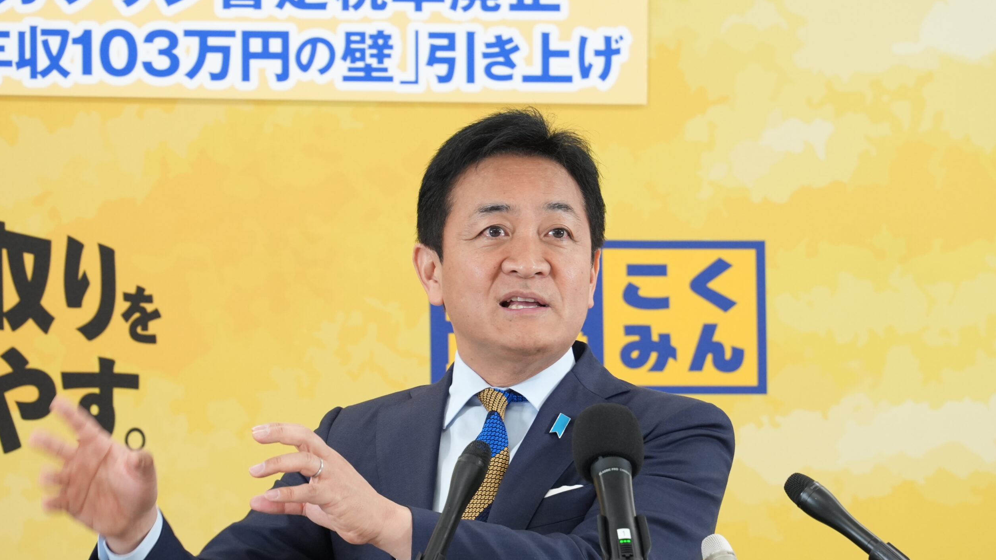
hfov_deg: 6.7
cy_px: 321
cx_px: 503
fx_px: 8503
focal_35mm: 322
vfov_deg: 3.8
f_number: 5.6
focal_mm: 200
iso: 1600
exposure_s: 1/100
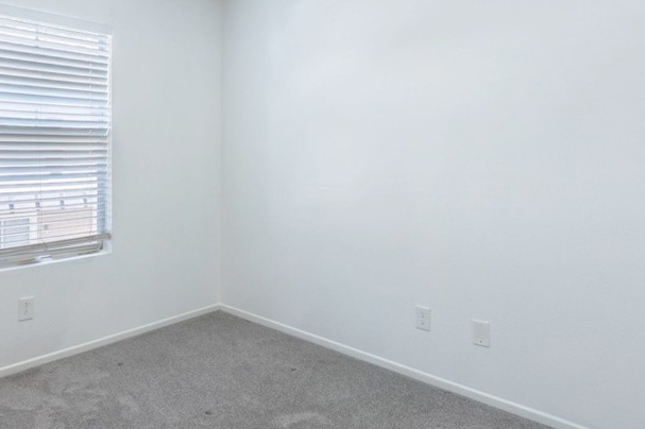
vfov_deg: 47.3
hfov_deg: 66.8
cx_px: 260
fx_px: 483
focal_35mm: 27
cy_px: 155
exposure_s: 1/80
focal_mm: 16
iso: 125
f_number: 4
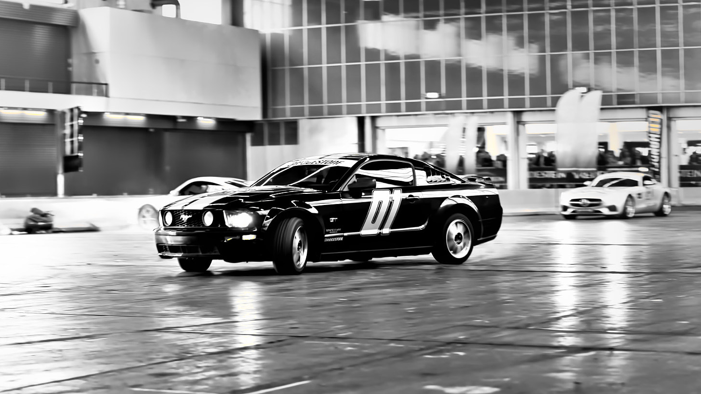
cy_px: 248
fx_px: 1506
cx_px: 347
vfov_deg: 14.9
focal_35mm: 81
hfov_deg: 26.2
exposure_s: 1/60
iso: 1250
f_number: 2.8
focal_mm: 70
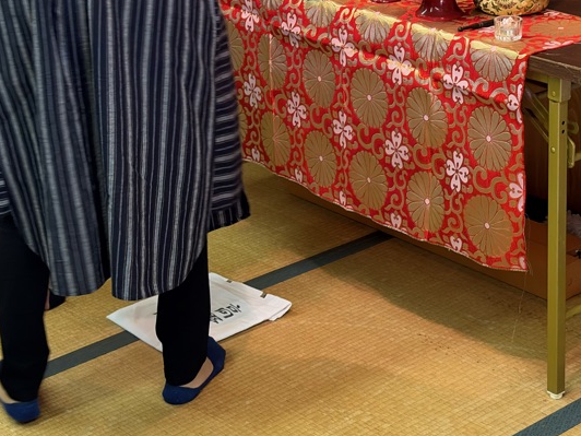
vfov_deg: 16.7
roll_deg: +2.2
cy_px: 109
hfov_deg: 22.0
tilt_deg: -18.4
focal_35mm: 88
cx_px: 439
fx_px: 1477
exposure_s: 1/40
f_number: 1.6
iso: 125
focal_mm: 5.96
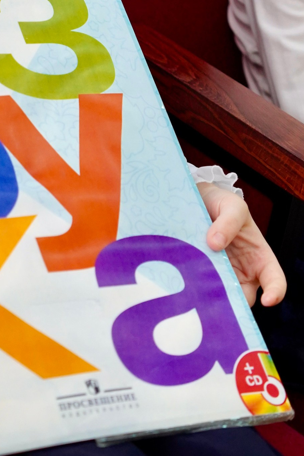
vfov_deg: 12.3
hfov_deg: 8.2
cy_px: 56
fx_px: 2106
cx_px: -22
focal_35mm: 166
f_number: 3.2
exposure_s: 1/200
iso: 2000
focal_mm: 55.4
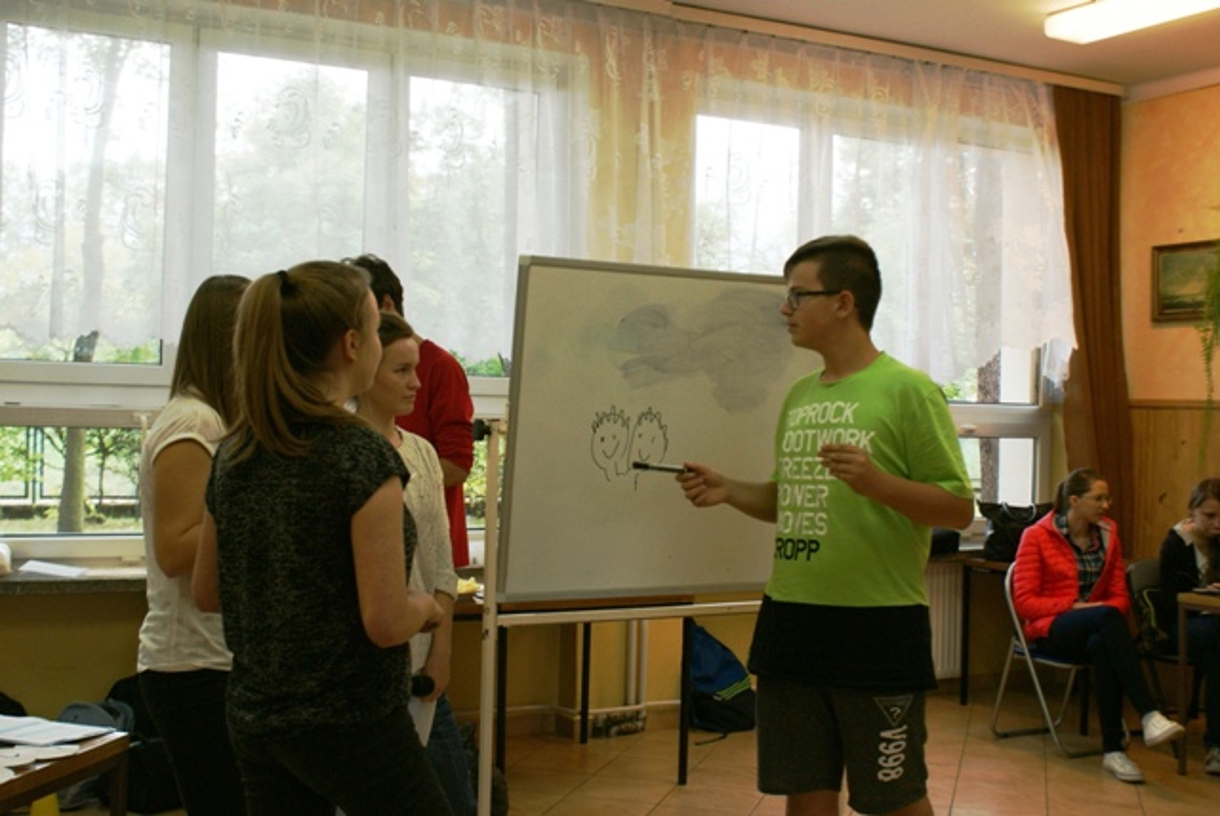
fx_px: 1425
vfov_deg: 32.0
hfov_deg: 46.4
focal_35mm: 42
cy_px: 408
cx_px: 610
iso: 250
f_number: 4.5
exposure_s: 1/80
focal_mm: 28
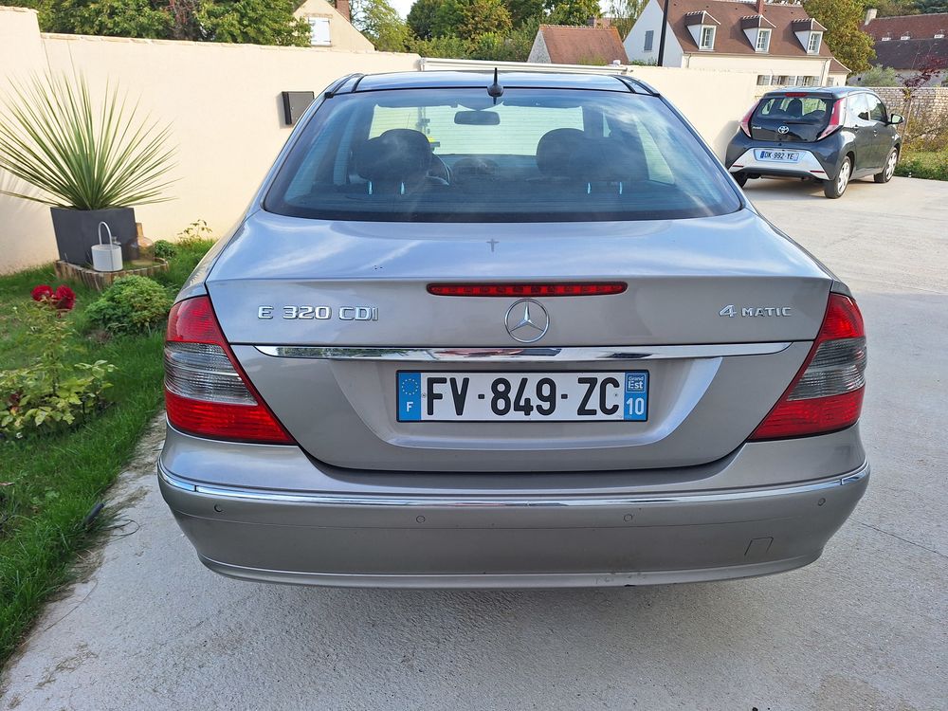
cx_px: 474
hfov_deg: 73.9
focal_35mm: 23
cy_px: 356
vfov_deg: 58.9
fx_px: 630
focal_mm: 5.54
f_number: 1.8
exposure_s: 1/698
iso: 40
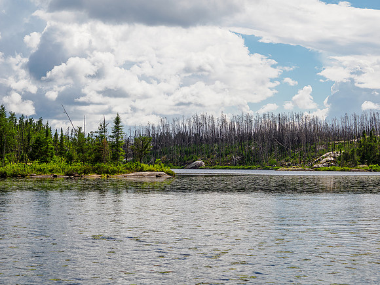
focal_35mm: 84
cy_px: 142
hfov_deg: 23.3
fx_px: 922
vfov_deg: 17.6
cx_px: 190
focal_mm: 42
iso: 200
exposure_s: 1/250
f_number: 8
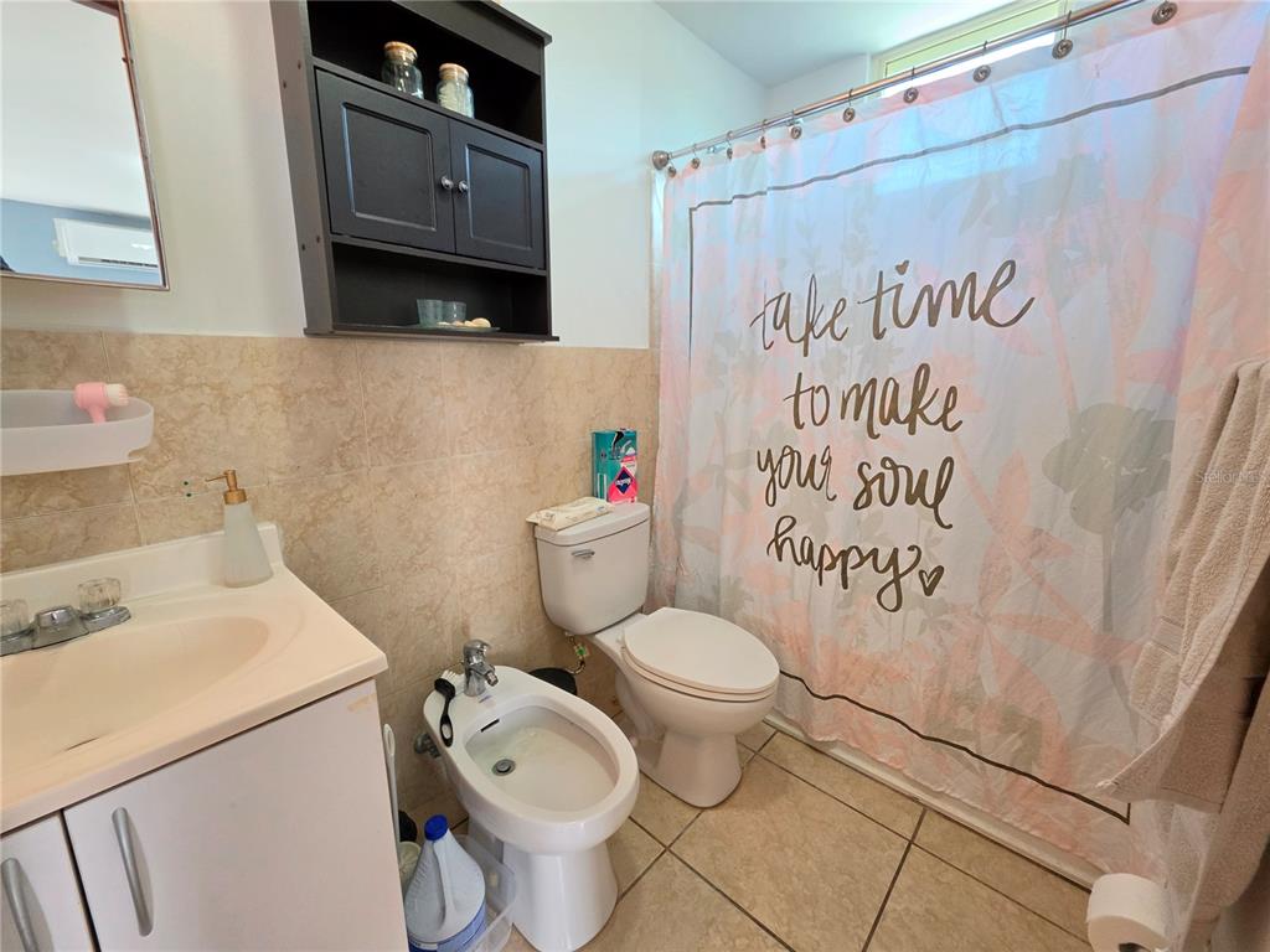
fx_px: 477
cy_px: 476
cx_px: 635
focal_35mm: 13
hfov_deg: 106.2
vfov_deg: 89.9
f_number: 1.9
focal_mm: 2.2
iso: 200
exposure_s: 1/120
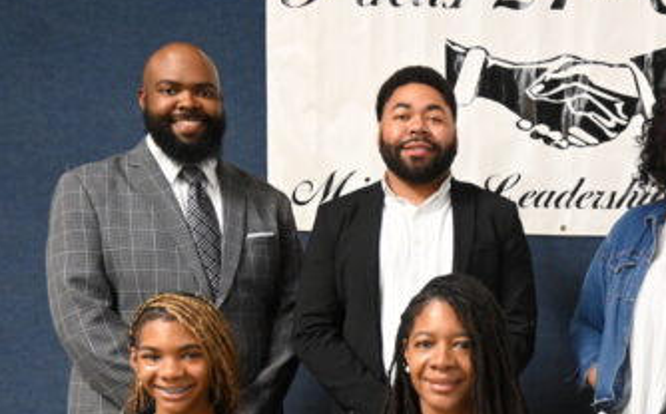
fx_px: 997
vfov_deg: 23.0
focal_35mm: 55
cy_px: 352
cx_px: 582
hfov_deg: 35.1
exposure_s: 1/60
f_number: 3.8
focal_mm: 20
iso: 5000
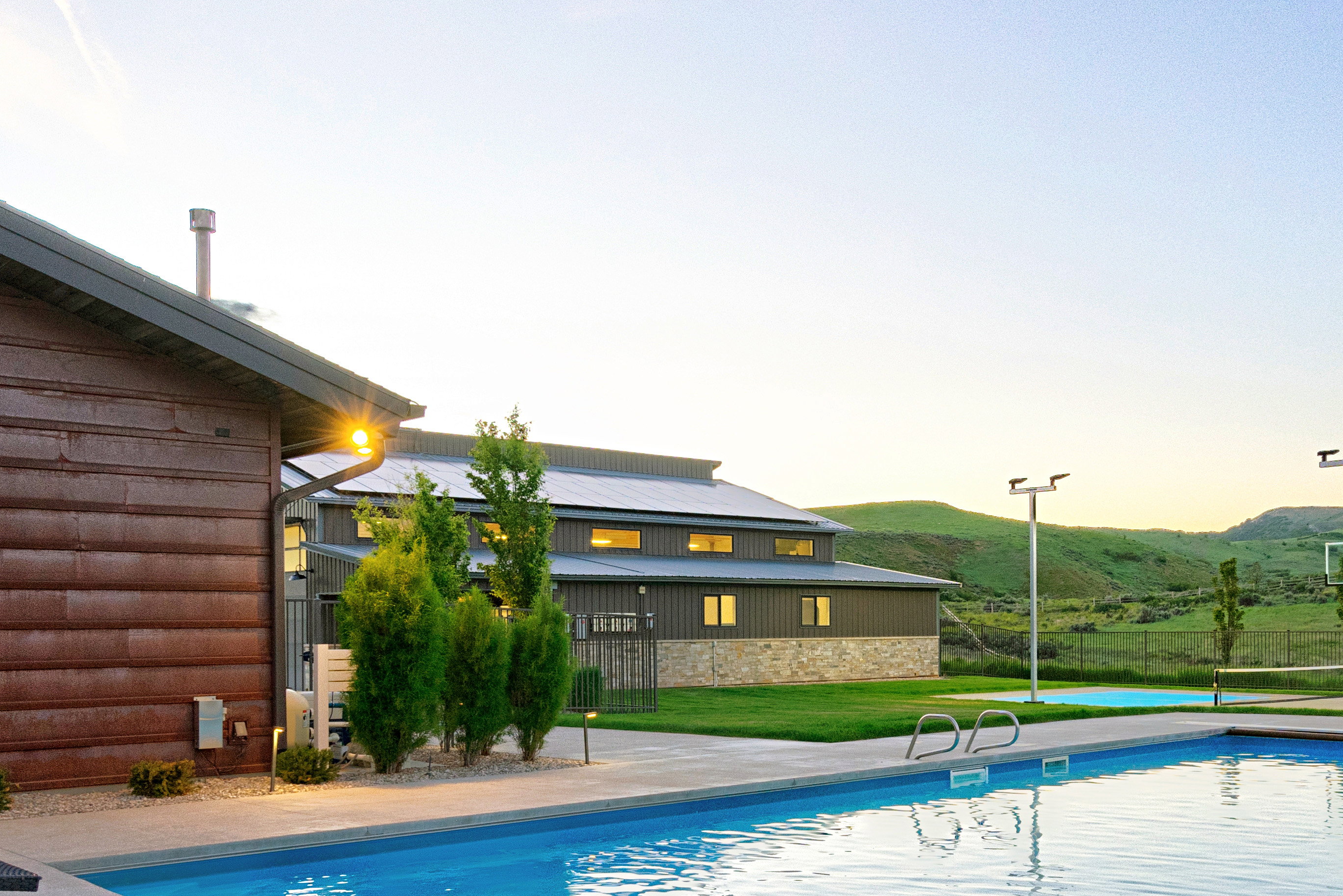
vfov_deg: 37.2
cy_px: 632
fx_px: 1306
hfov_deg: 54.1
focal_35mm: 35
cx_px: 796
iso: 1250
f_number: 9
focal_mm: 16
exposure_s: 1/40
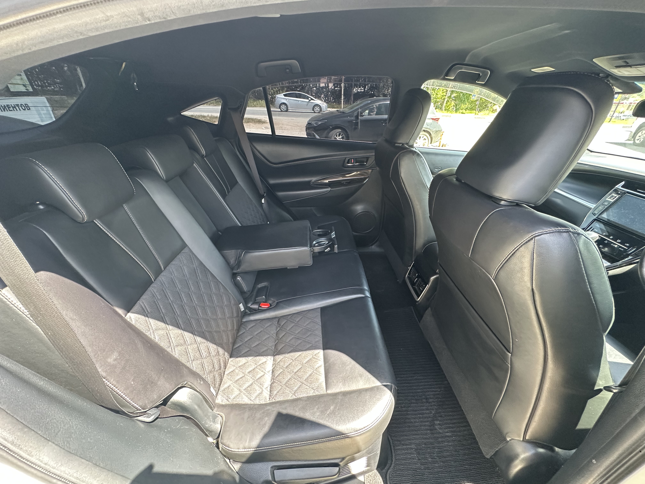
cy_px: 242
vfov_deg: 85.7
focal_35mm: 14
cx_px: 322
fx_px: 261
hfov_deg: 102.1
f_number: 2.2
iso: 250
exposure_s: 1/99
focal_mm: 2.22
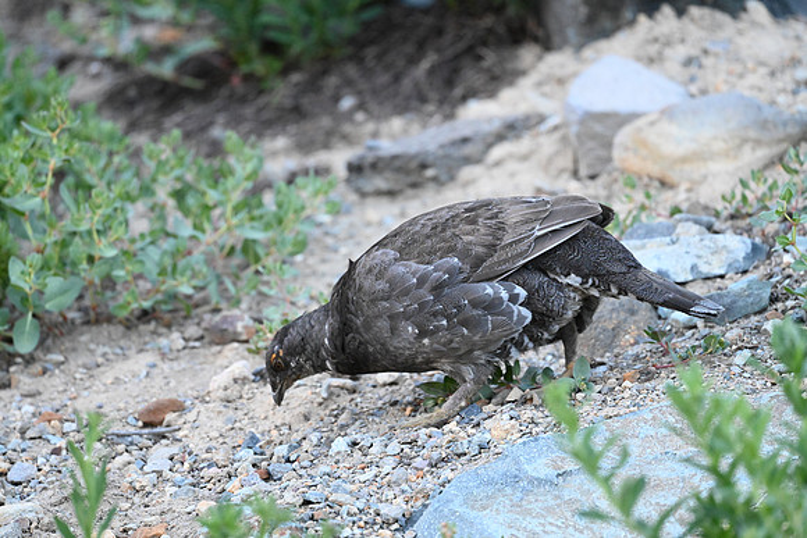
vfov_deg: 2.3
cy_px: 269
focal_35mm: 600
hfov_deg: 3.4
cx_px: 404
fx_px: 13453
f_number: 6.3
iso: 6400
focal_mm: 600
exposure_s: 1/800
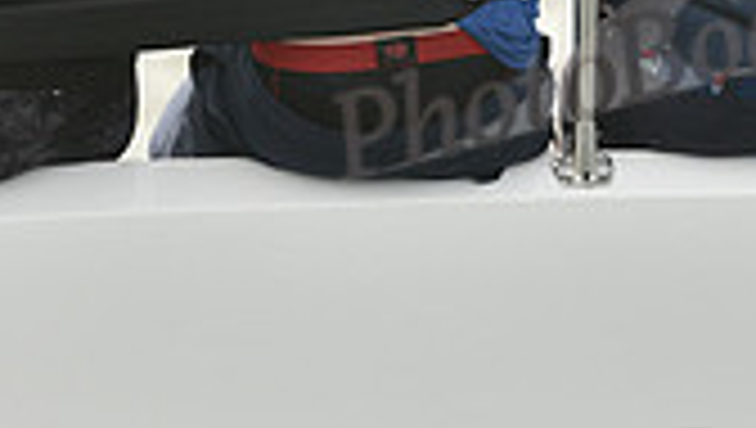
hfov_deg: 2.8
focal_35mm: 759
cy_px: -106
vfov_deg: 1.6
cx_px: 104
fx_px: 15234
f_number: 4.5
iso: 320
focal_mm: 210
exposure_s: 1/1600
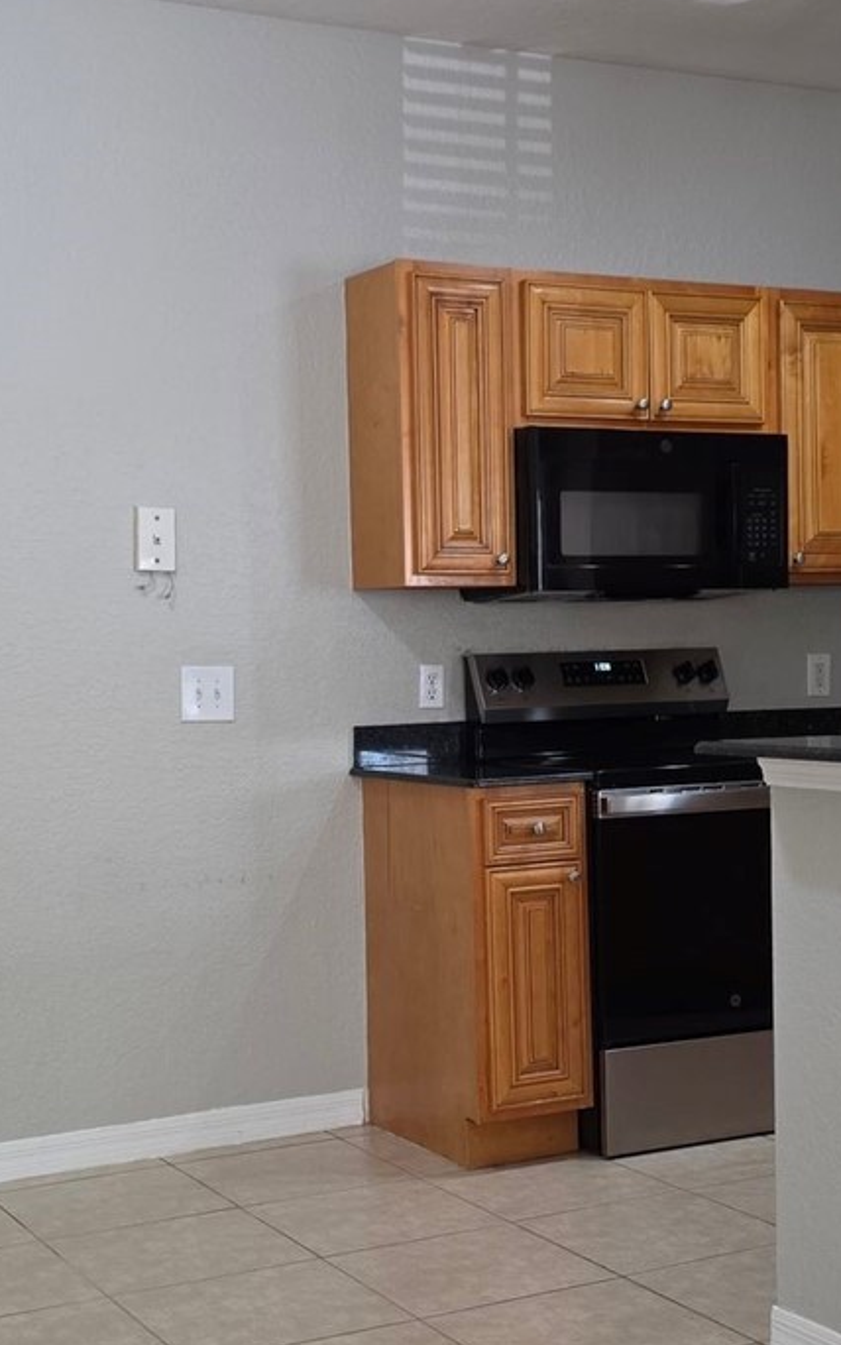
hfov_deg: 22.7
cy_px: 708
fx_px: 2089
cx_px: 489
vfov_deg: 35.7
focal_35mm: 57
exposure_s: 1/120
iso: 320
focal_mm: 6.3
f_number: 1.7
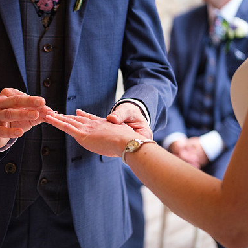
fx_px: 867
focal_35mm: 107
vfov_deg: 16.3
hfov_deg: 16.2
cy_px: 111
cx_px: 62
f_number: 2
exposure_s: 1/160
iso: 1000
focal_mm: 50
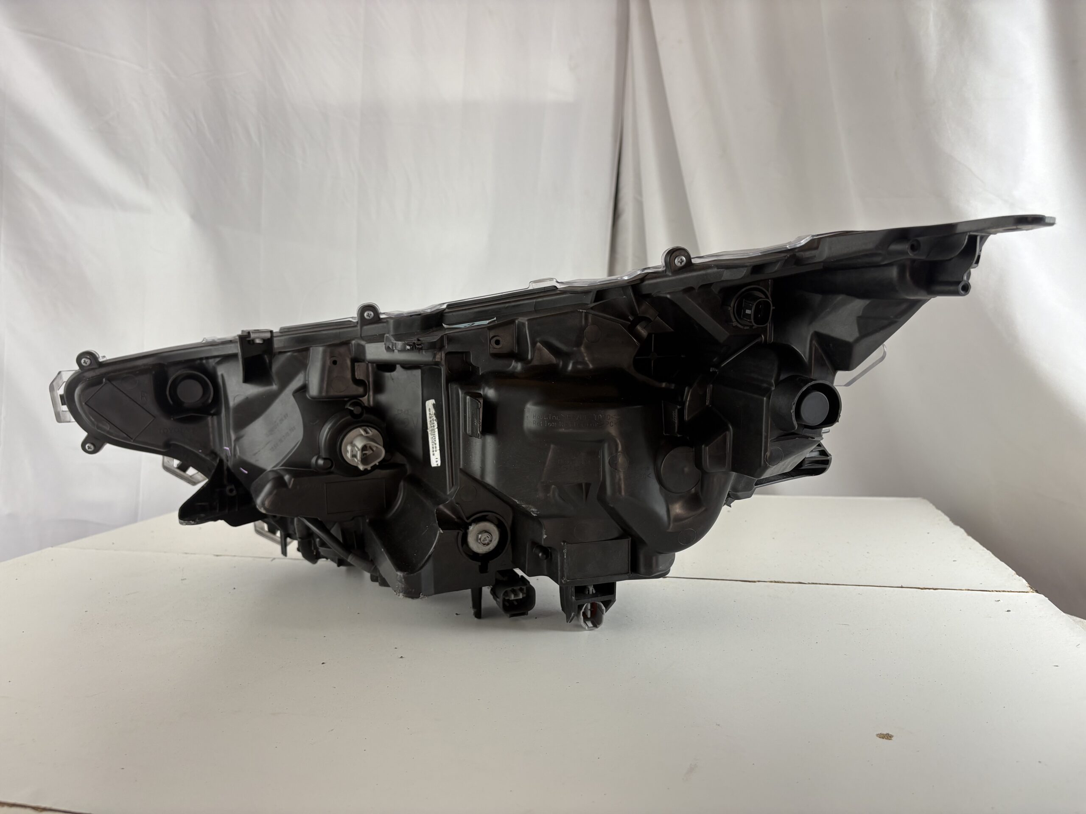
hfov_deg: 67.3
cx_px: 543
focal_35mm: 26
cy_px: 407
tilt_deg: -5.3
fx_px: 816
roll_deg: +1.8
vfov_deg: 53.1
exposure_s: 1/60
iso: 64
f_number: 1.6
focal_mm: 5.96
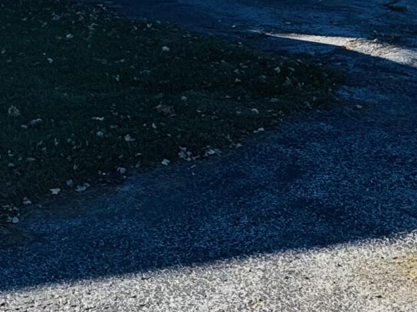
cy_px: -95
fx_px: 795
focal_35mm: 66
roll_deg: -2.0
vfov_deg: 20.3
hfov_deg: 29.1
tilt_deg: -0.7
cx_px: 287
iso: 50
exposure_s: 1/1110
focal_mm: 2.22
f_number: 2.2
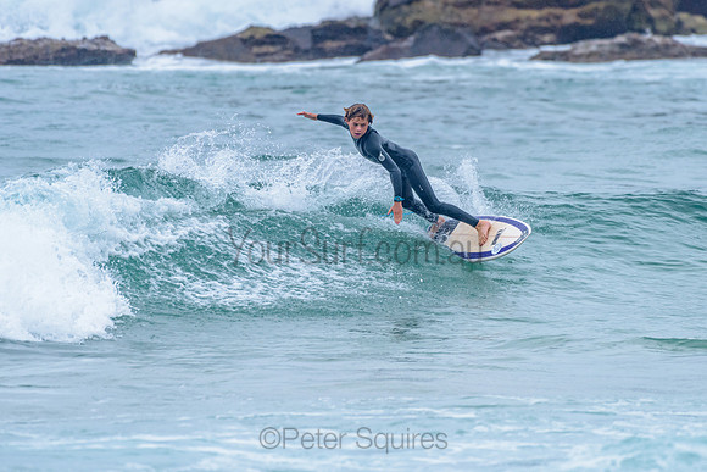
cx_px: 408
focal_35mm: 628
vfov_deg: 2.2
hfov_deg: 3.3
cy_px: 187
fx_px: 12331
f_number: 5.6
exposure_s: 1/2000
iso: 560
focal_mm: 500
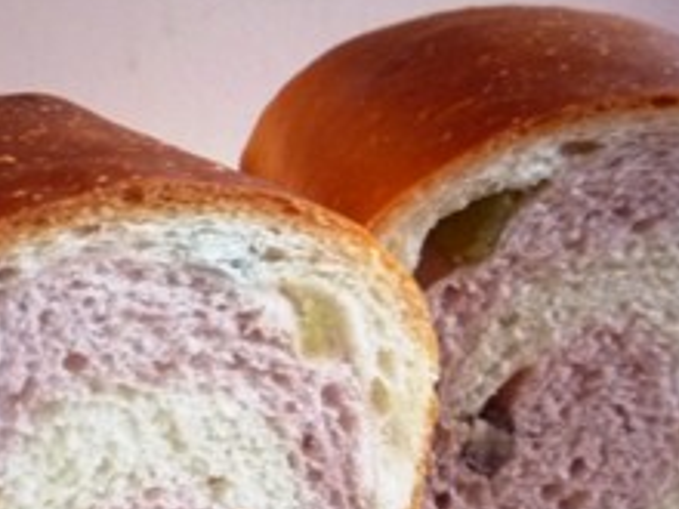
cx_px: 265
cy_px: 500
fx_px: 1197
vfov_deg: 23.1
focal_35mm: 61
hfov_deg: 31.6
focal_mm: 5.2
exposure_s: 1/10
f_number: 3.3
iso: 400
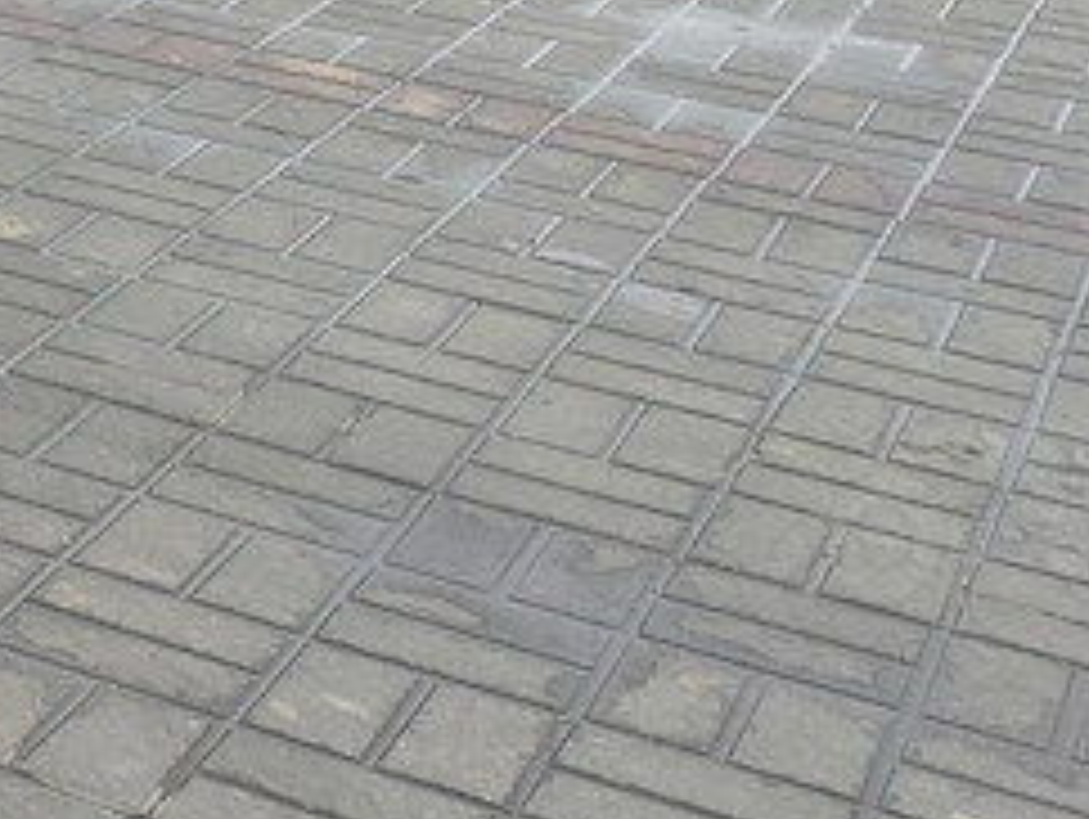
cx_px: -1116
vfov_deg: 14.9
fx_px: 2992
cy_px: -243
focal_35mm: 95
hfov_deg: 15.9
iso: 25
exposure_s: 1/558
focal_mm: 5.4
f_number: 1.8
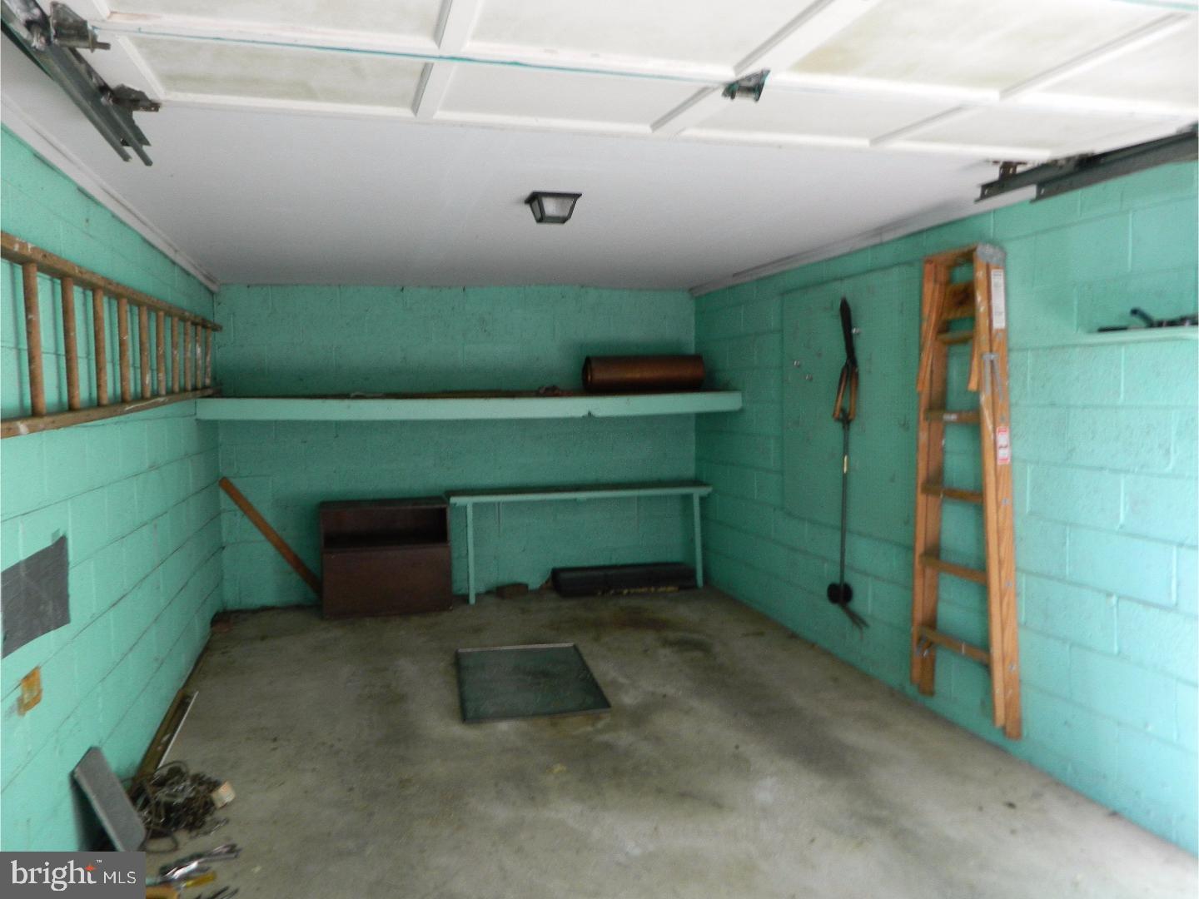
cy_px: 450
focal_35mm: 25
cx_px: 600
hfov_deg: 69.4
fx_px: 866
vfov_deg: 54.9
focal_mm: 4.5
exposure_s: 1/30
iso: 140
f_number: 3.1
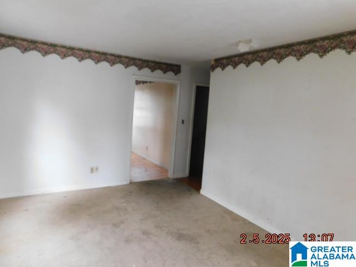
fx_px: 237
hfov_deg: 73.9
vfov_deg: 58.9
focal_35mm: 23
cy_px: 134
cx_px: 178
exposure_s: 1/30
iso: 320
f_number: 3
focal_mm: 4
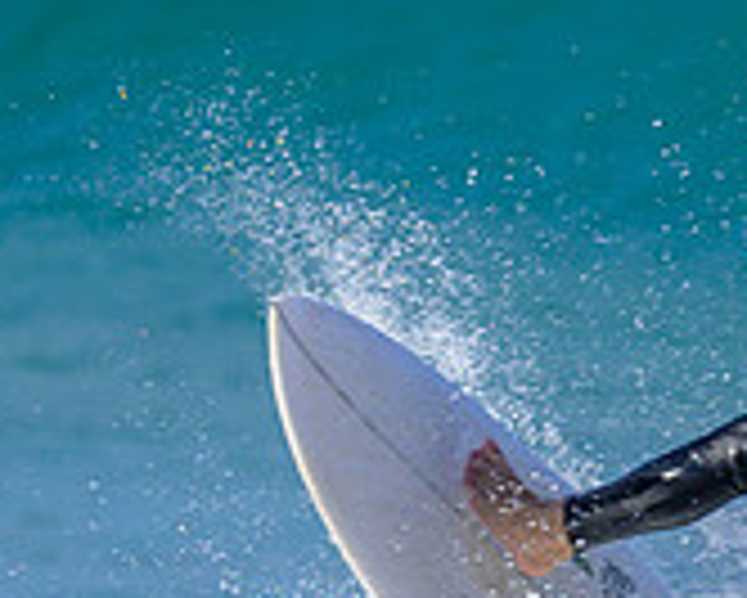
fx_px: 79703
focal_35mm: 3603
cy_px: 433
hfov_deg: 0.5
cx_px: 875
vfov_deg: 0.4
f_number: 6.3
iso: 280
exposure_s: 1/2000
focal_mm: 800
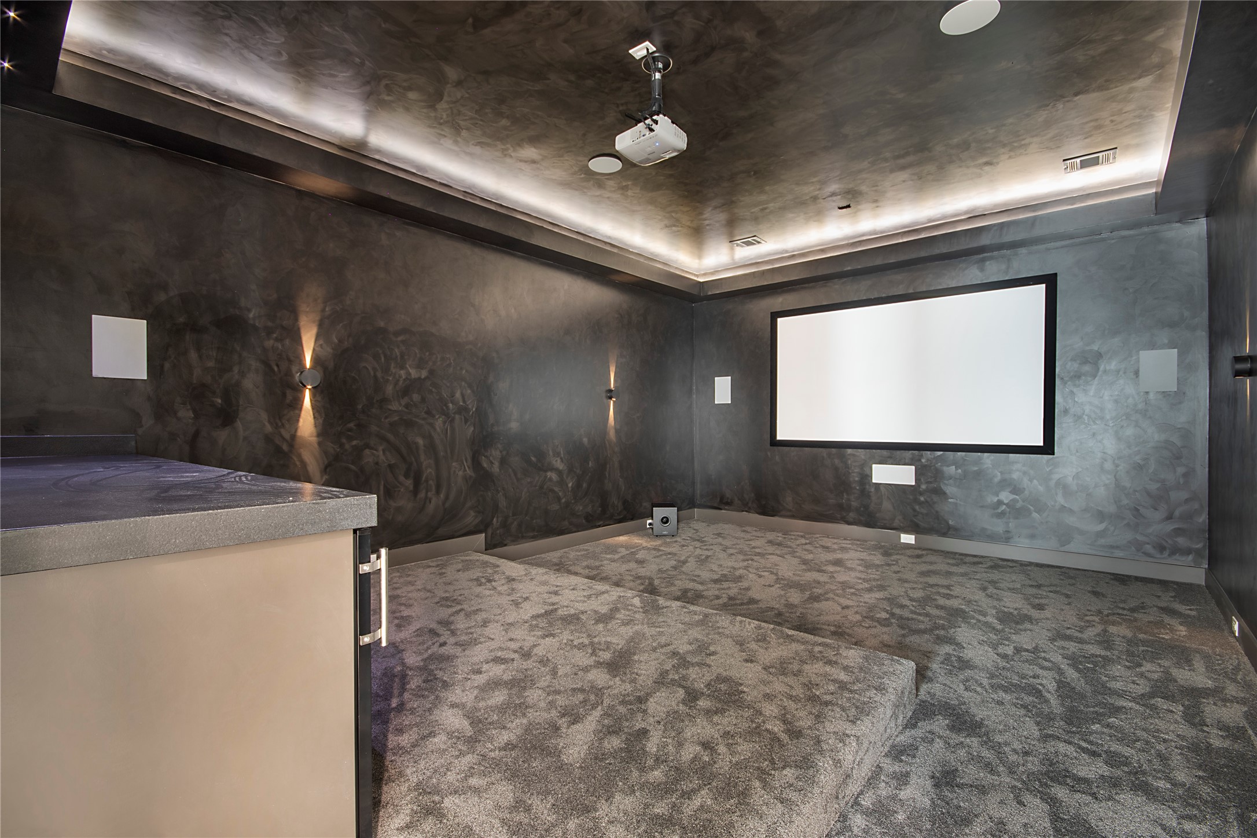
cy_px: 419
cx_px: 628
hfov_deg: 100.4
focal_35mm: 15
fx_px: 524
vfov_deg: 77.3
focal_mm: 10
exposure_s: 15
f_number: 11
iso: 100
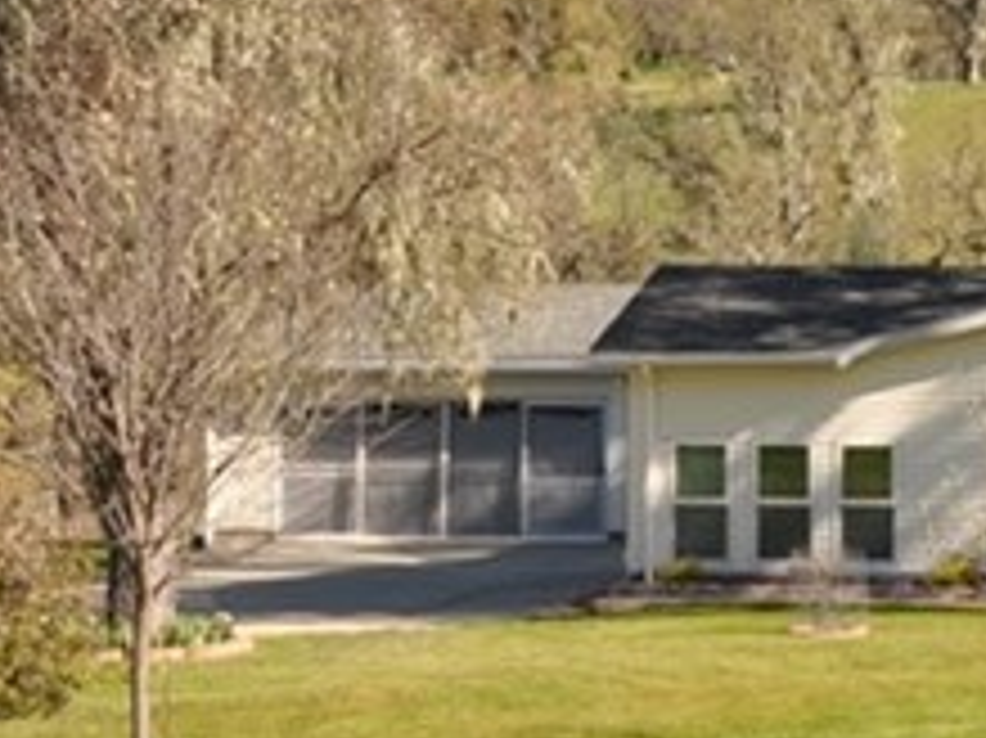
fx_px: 4982
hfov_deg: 10.7
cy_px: 90
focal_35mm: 175
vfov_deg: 8.5
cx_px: 1652
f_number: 8
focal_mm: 26
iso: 200
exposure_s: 1/250
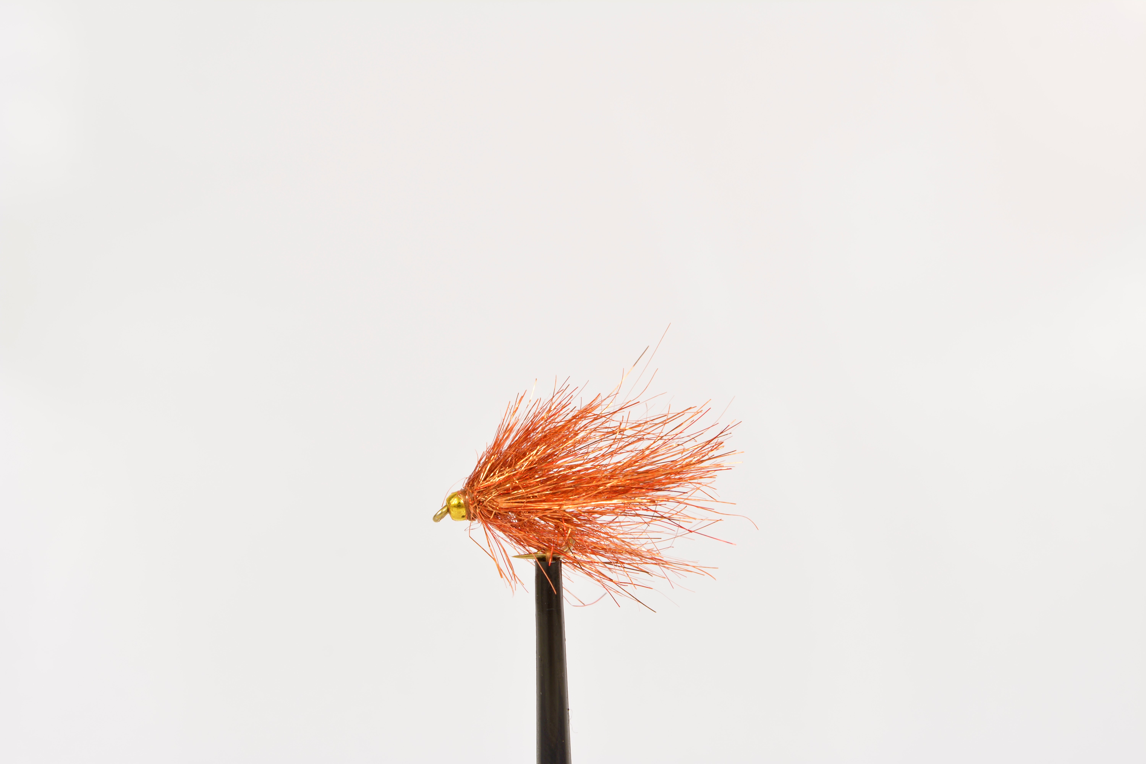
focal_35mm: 60
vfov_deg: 22.6
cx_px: 573
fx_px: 1910
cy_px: 382
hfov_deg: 33.4
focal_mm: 40
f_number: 11
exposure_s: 1/25
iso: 100
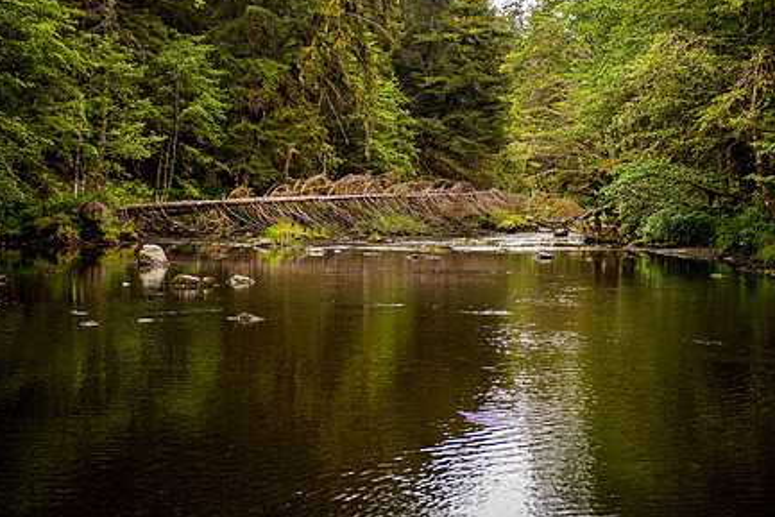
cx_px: 424
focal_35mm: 75
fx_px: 1615
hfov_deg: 27.0
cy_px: 191
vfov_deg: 18.2
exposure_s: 1/250
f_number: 2.8
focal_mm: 56
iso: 400
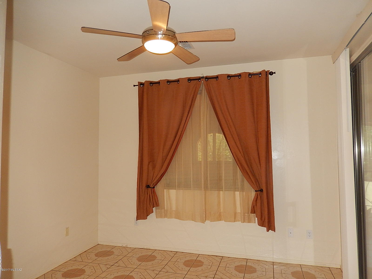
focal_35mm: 25
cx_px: 186
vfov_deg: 54.9
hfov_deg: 69.4
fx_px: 269
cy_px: 140
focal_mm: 4.5
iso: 220
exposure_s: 1/30
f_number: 3.4
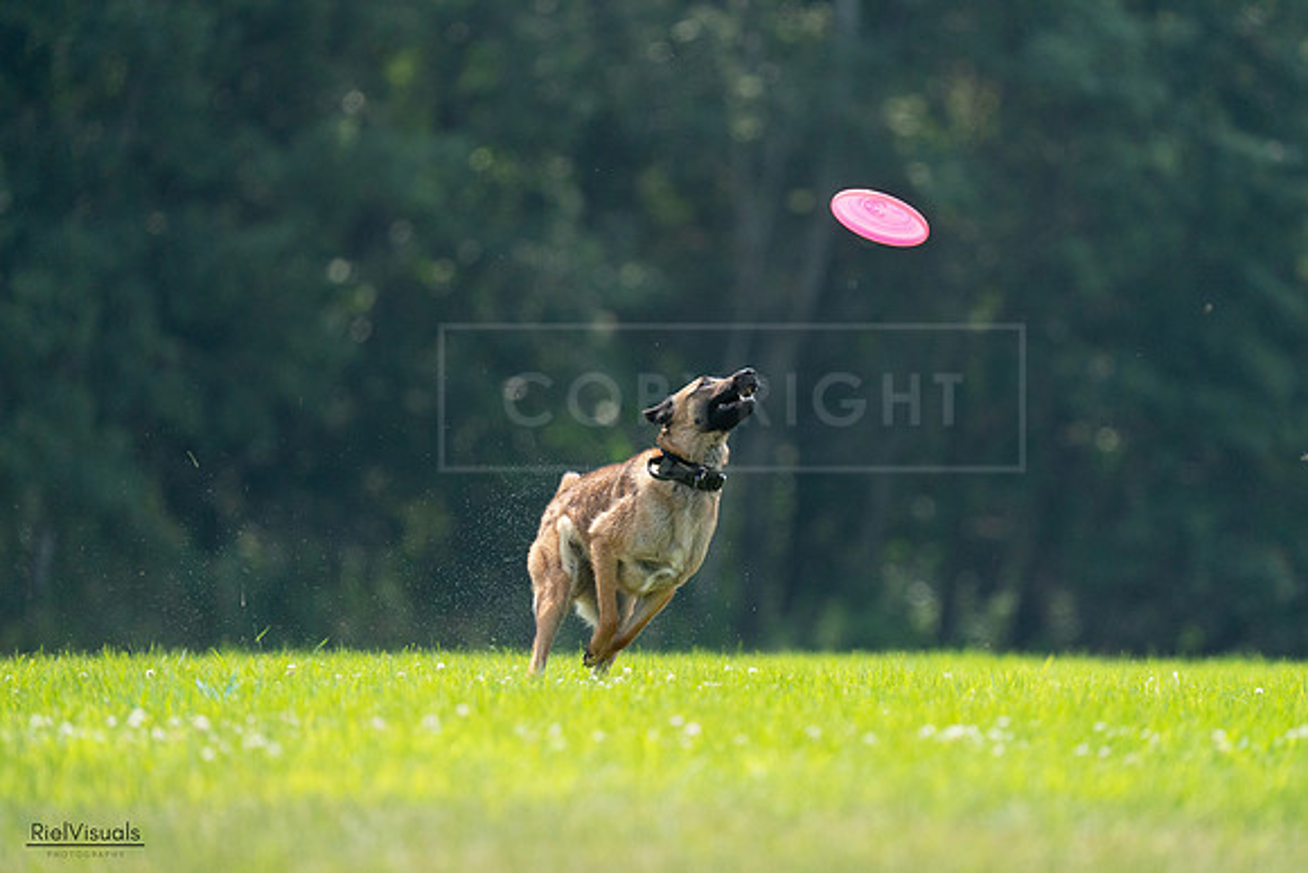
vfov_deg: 2.9
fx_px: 17371
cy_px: 436
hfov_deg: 4.3
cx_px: 654
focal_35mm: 478
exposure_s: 1/4000
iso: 2500
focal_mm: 478
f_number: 6.3
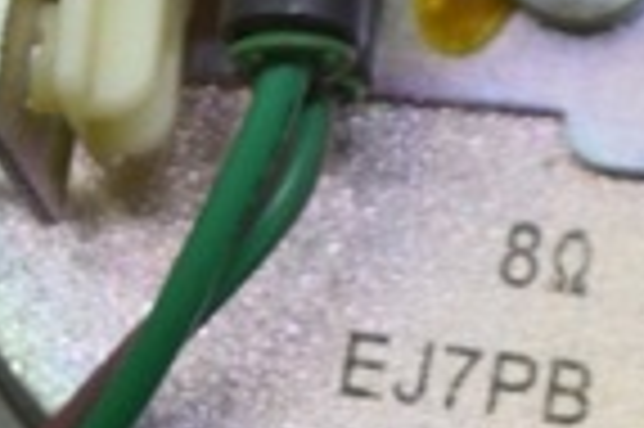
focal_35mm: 369
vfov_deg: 3.7
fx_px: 6598
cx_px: 676
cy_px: -11
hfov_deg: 5.6
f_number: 5.6
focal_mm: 55
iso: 400
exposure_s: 1/25
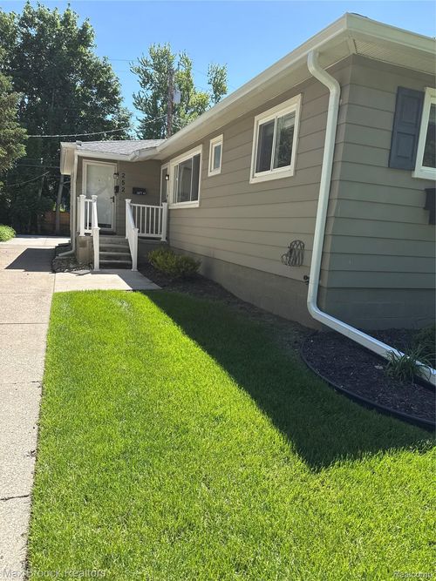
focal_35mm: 24
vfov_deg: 71.6
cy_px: 290
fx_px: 403
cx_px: 218
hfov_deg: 56.8
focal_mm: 6.76
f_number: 1.78
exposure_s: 1/2232
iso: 100
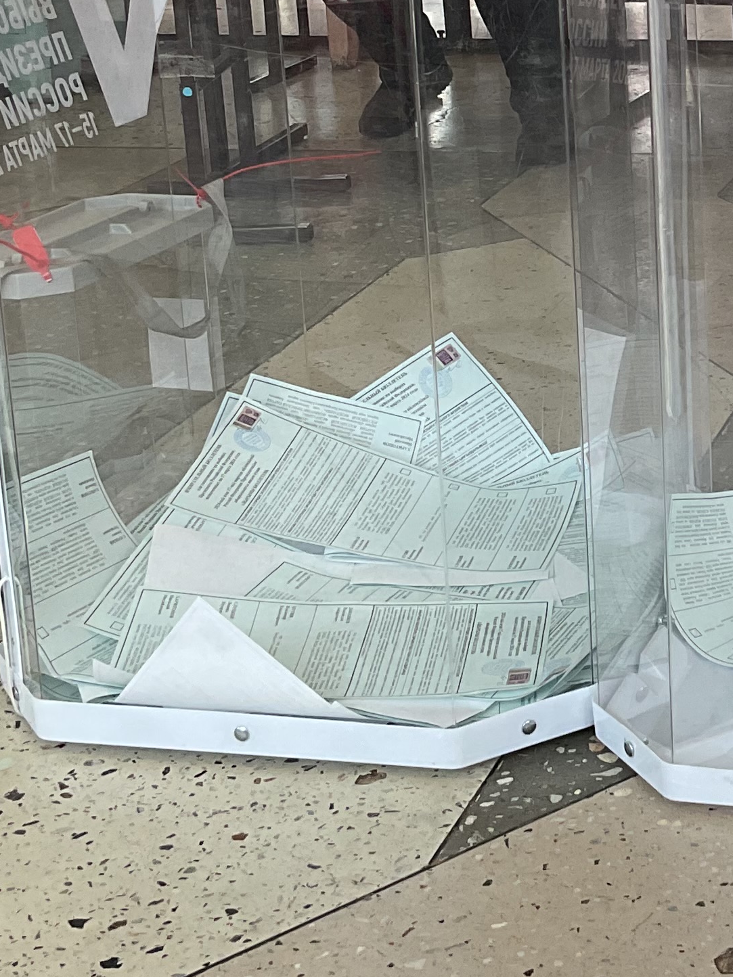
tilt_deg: -12.9
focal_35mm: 81
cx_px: 885
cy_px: 150
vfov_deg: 23.6
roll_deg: +1.5
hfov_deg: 17.4
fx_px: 2287
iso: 32
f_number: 1.8
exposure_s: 1/120
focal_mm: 3
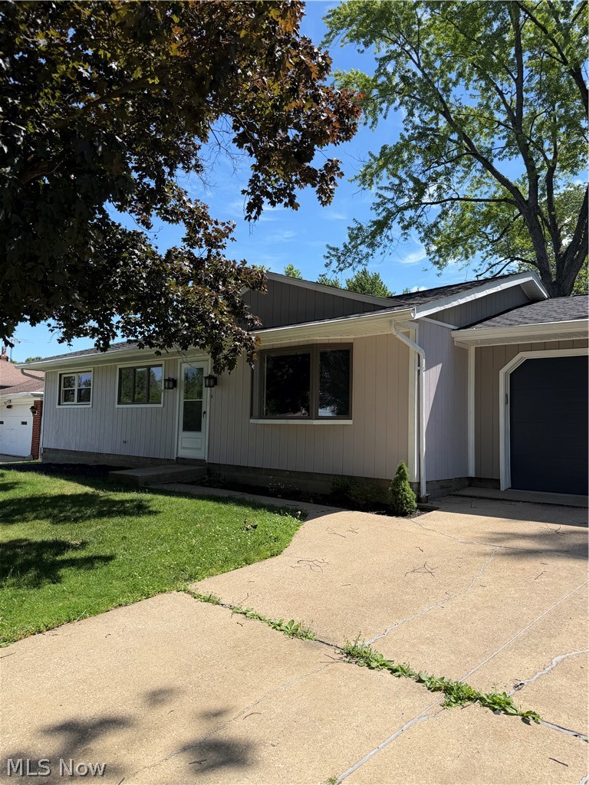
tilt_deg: +2.1
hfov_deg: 56.8
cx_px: 294
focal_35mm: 24
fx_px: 544
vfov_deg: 71.6
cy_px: 392
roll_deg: -1.7
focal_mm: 6.76
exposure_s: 1/3279
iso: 80
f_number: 1.78
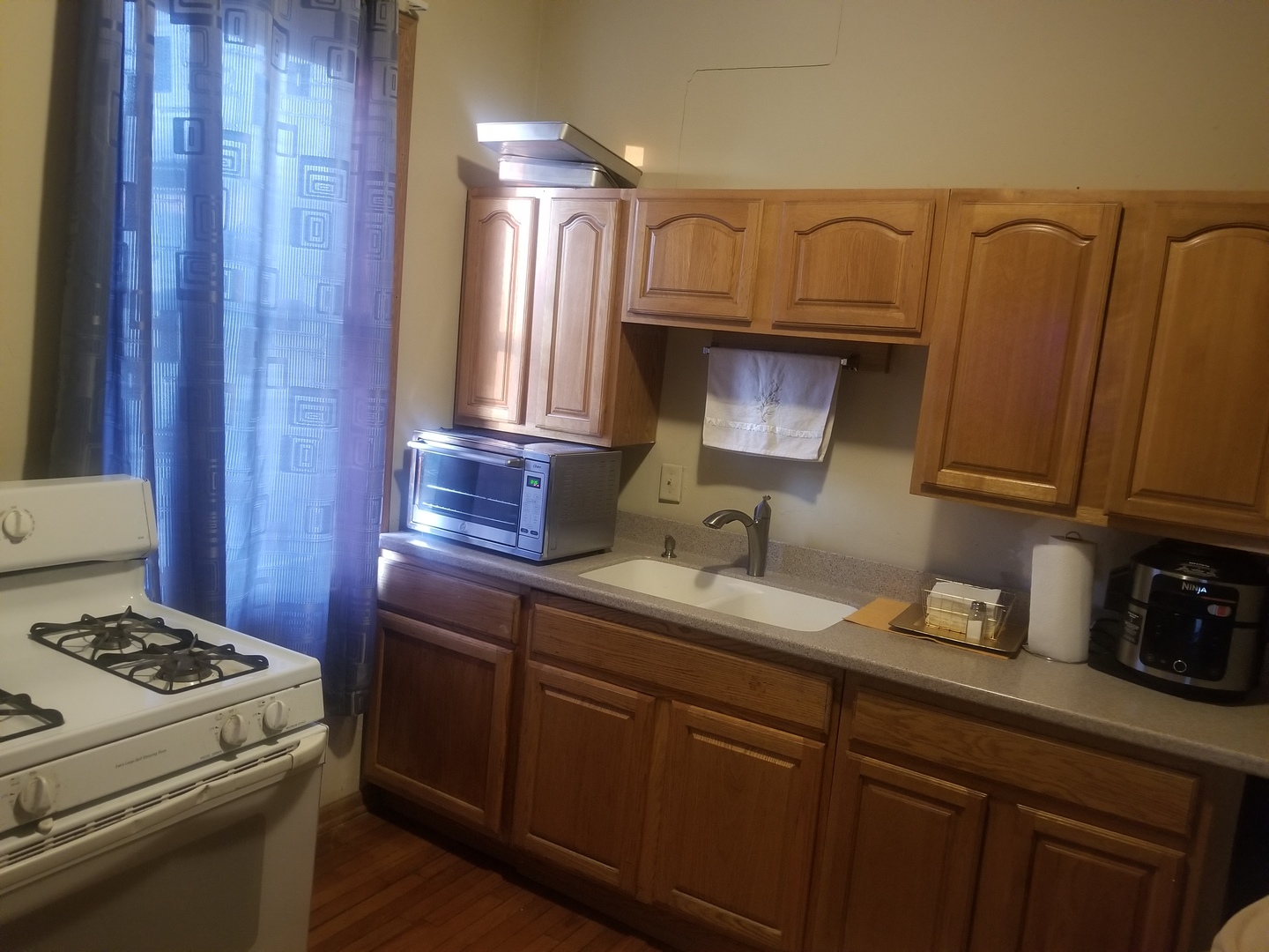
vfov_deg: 53.1
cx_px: 634
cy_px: 476
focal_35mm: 26
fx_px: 953
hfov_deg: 67.3
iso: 250
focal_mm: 4.25
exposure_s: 1/12
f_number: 1.7
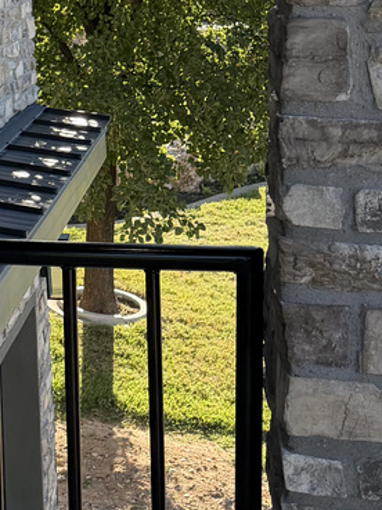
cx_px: -212
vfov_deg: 18.8
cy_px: -73
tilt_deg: -1.1
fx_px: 1474
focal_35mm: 100
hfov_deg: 13.8
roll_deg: +3.3
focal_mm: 6.76
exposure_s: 1/979
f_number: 1.78
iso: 100
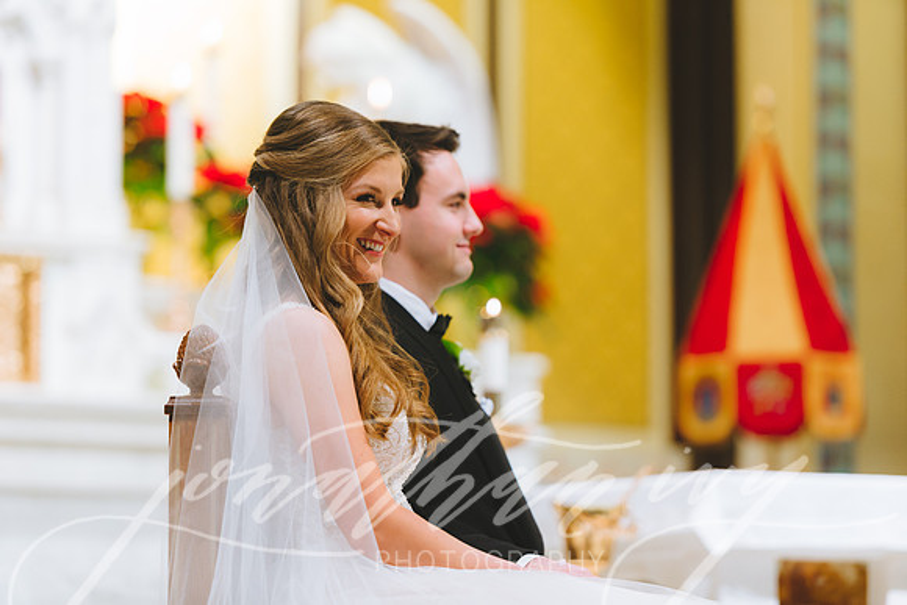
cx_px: 454
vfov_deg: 8.3
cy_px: 302
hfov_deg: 12.4
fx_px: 4158
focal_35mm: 165
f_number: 2.8
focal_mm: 165
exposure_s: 1/160
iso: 1600
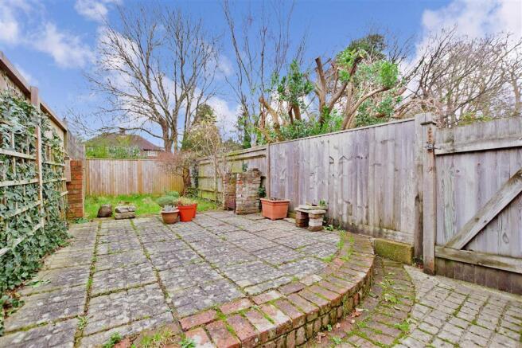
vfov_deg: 77.3
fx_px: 217
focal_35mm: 15
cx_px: 261
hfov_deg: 100.4
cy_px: 174
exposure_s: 1/25
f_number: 7.1
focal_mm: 10
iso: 500
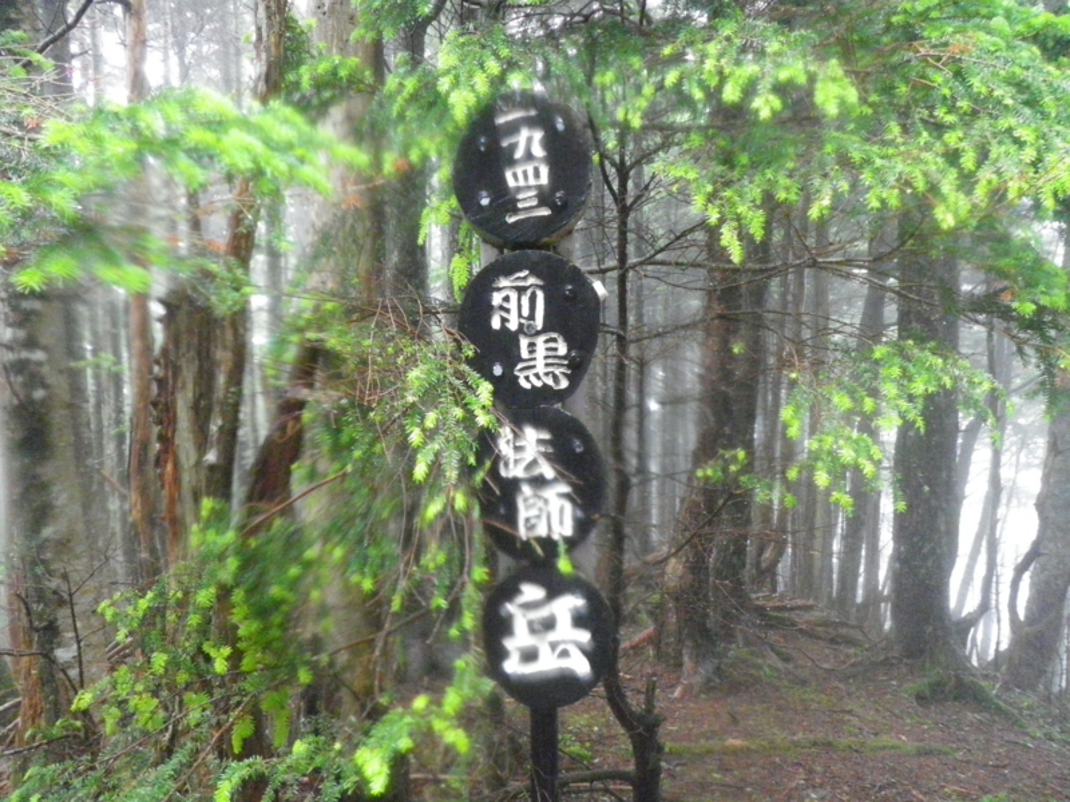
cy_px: 401
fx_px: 1082
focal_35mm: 35
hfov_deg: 52.6
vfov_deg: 40.7
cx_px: 535
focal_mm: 6.2
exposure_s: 1/50
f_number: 3.8
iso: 800
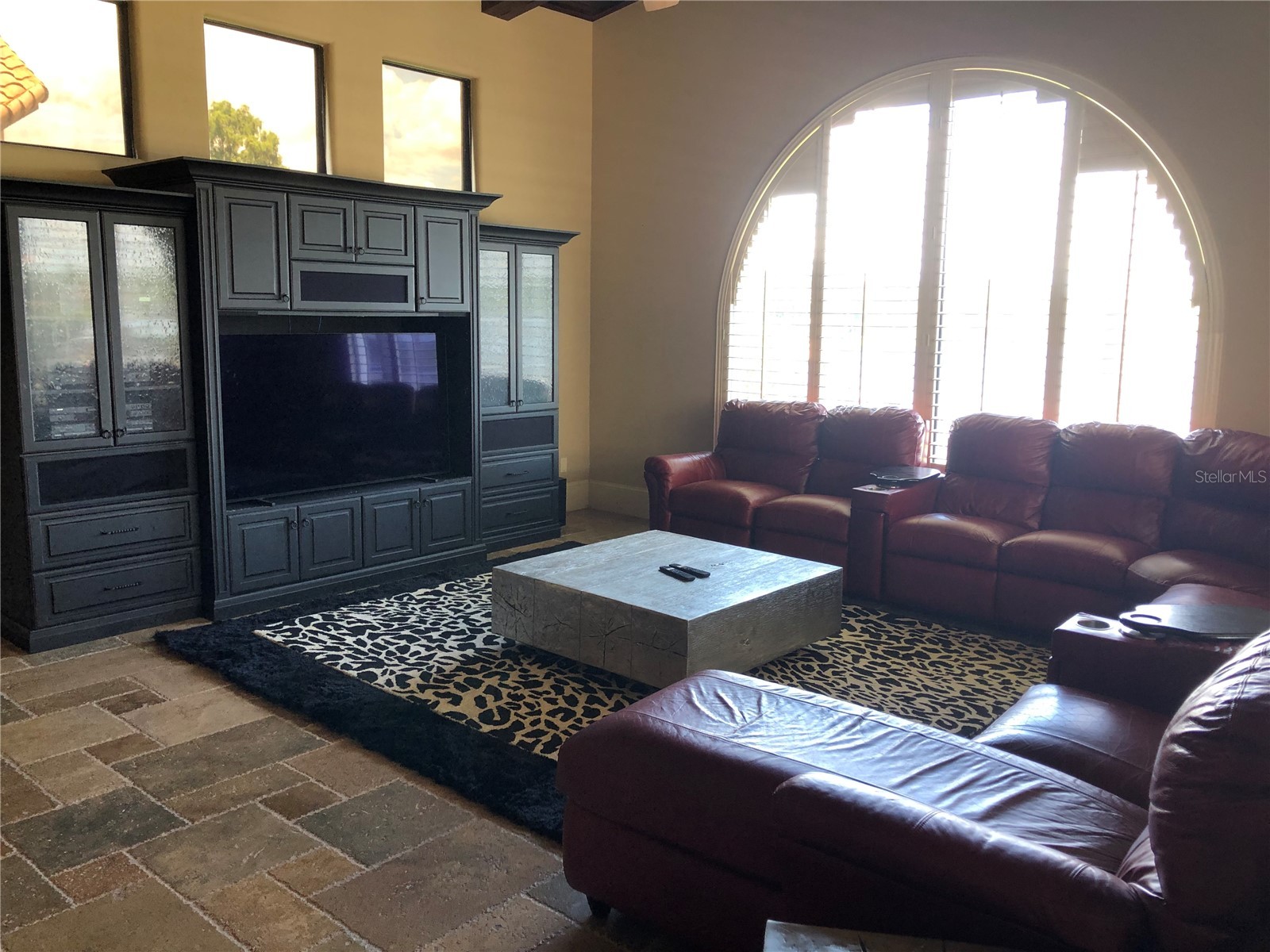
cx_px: 635
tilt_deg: -11.7
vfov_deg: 49.7
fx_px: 1027
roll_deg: -0.5
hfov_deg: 63.4
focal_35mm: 28
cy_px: 476
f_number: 1.8
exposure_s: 1/30
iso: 20
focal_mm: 3.99
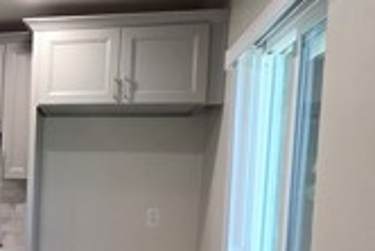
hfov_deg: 30.6
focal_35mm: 52
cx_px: -104
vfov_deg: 25.5
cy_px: 206
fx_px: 542
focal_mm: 2.2
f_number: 1.9
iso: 200
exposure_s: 1/120
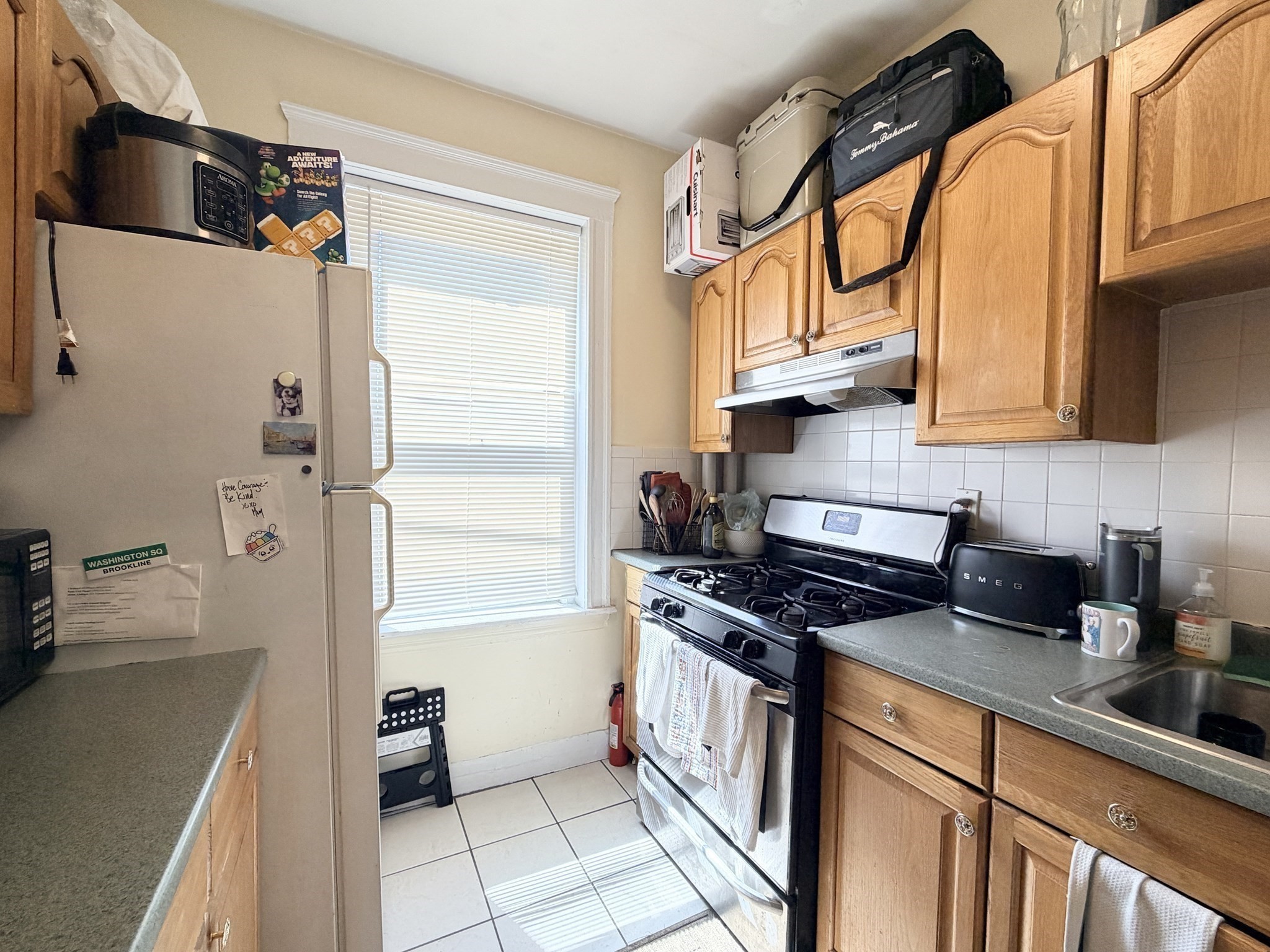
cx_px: 635
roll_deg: +0.4
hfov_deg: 102.1
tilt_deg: -1.6
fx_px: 514
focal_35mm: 14
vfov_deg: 85.7
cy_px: 476
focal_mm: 2.22
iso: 100
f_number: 2.2
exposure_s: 1/120
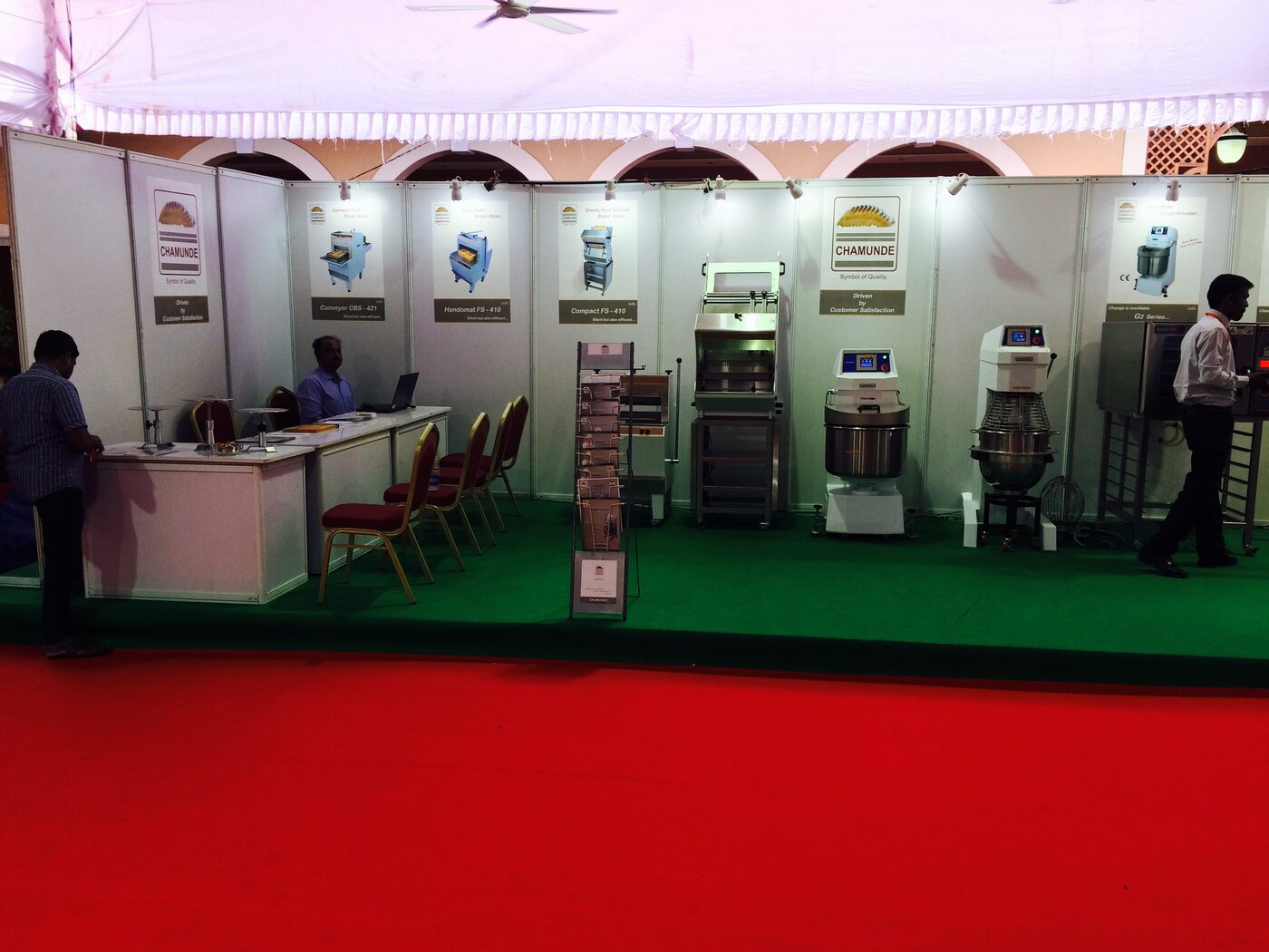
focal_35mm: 29
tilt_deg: -10.1
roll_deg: -2.3
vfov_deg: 48.2
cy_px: 476
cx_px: 634
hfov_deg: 61.7
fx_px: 1063
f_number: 2.2
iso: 64
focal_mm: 4.15
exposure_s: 1/100
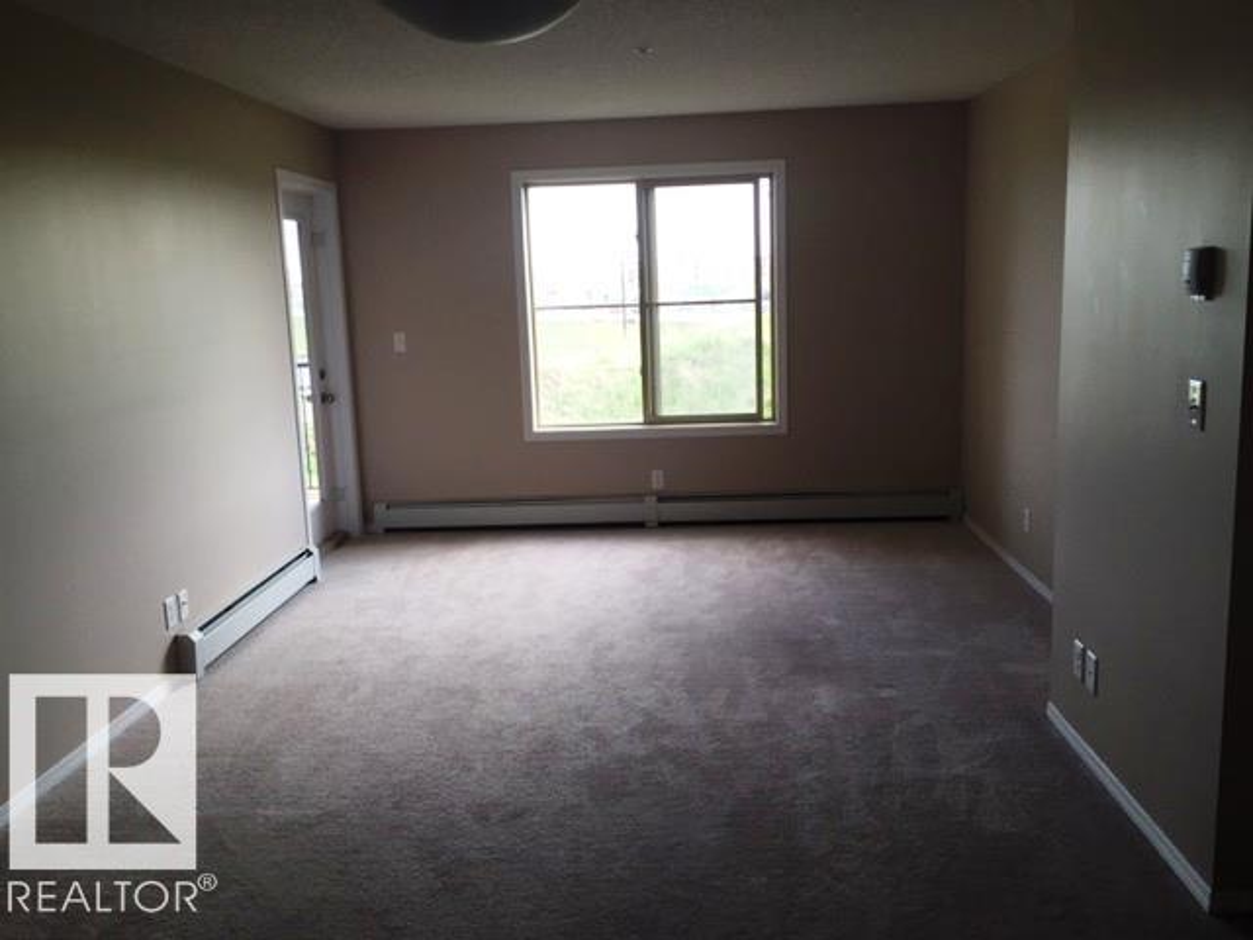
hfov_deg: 61.7
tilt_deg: -10.3
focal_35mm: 29
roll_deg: +2.8
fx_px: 1050
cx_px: 626
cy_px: 470
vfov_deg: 48.2
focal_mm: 4.15
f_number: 2.2
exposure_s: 1/120
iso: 50
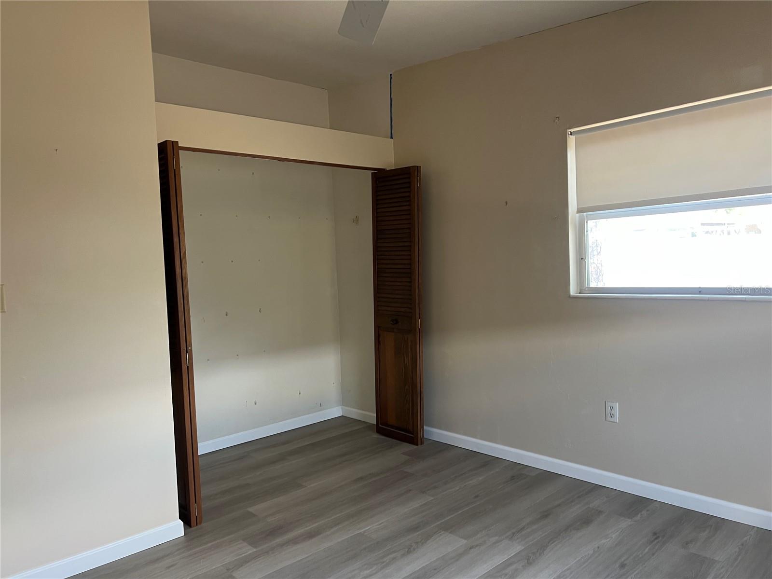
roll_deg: +1.8
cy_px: 290
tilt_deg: -3.4
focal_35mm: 26
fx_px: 580
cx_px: 386
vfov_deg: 53.1
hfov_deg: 67.3
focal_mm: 5.7
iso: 100
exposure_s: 1/60
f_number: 1.5
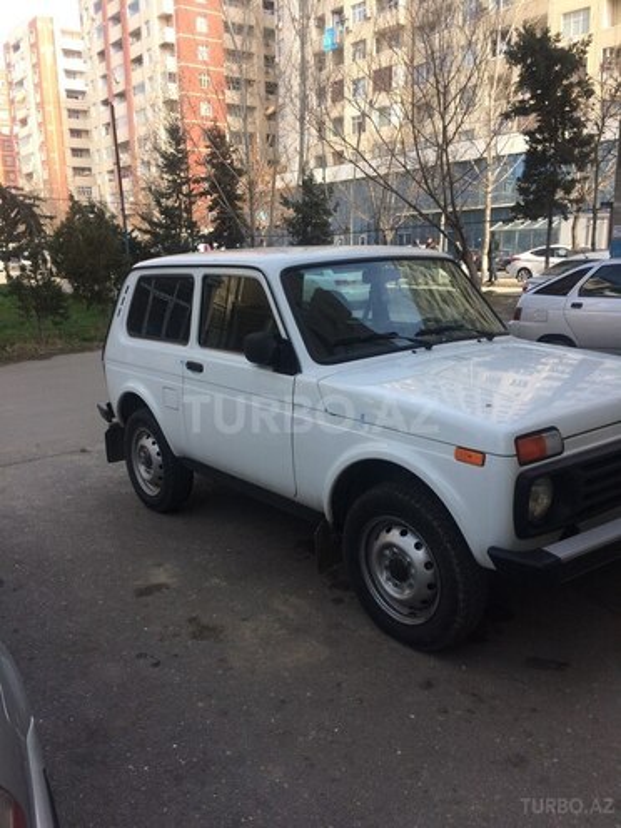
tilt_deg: -15.1
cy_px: 414
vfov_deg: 61.7
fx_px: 694
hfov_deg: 48.2
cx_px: 310
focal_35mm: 29
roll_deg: +1.7
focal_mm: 4.15
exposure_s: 1/612
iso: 32
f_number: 2.2
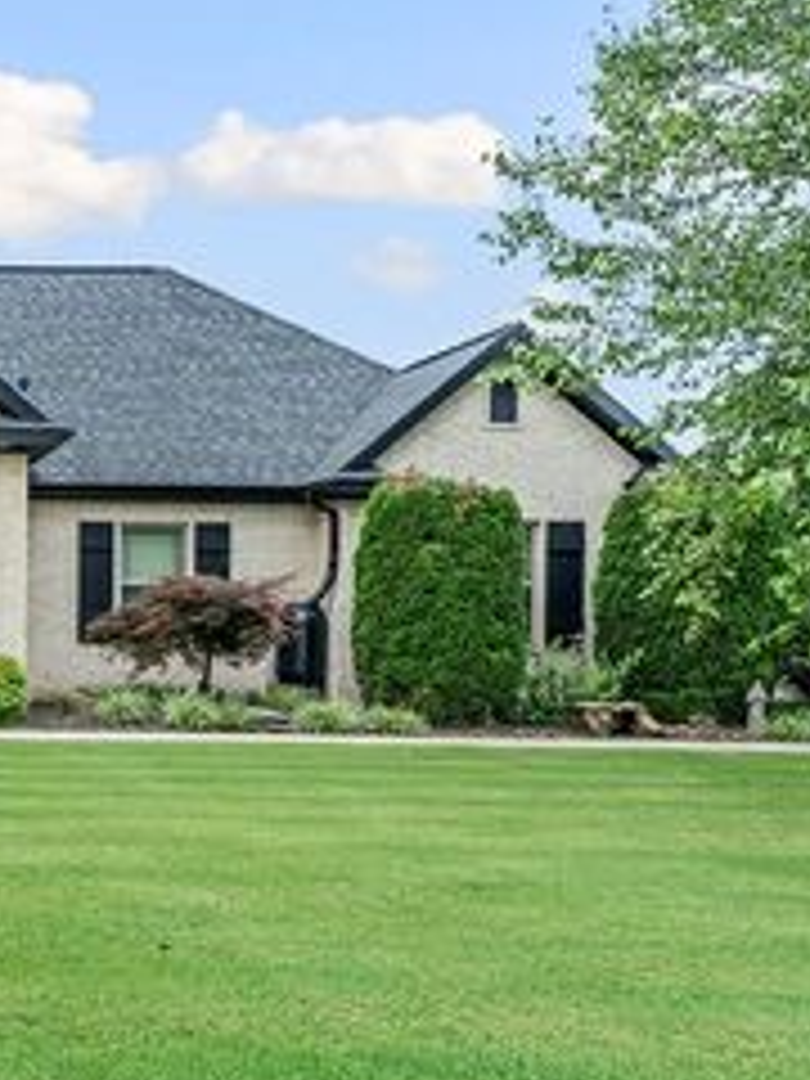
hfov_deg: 33.6
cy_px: 484
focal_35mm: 32
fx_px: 998
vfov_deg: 56.7
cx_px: -216
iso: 800
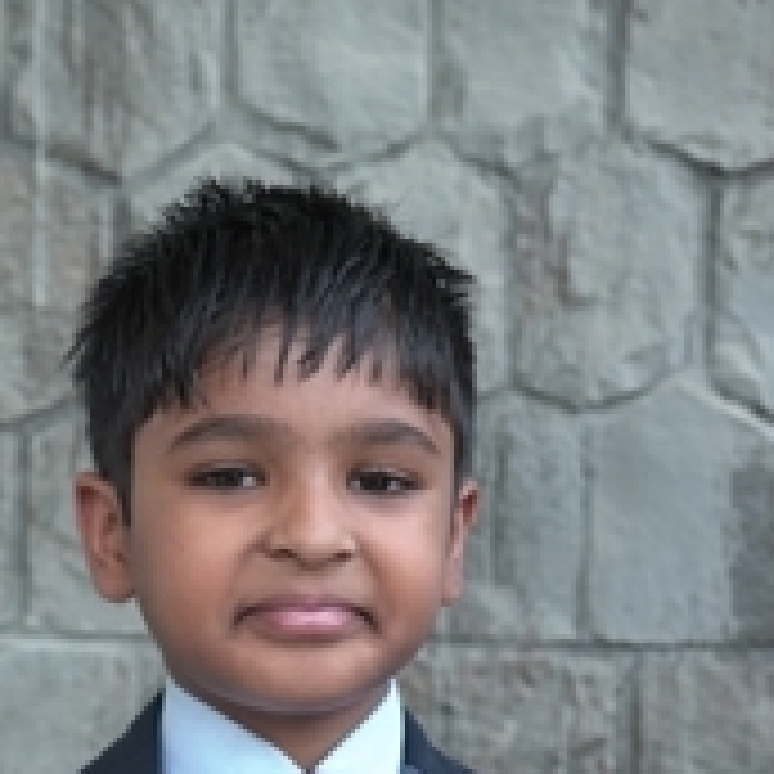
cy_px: 734
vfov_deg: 16.8
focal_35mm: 102
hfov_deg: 17.0
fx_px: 2580
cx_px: 259
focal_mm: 46
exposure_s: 1/125
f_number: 5.6
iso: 400
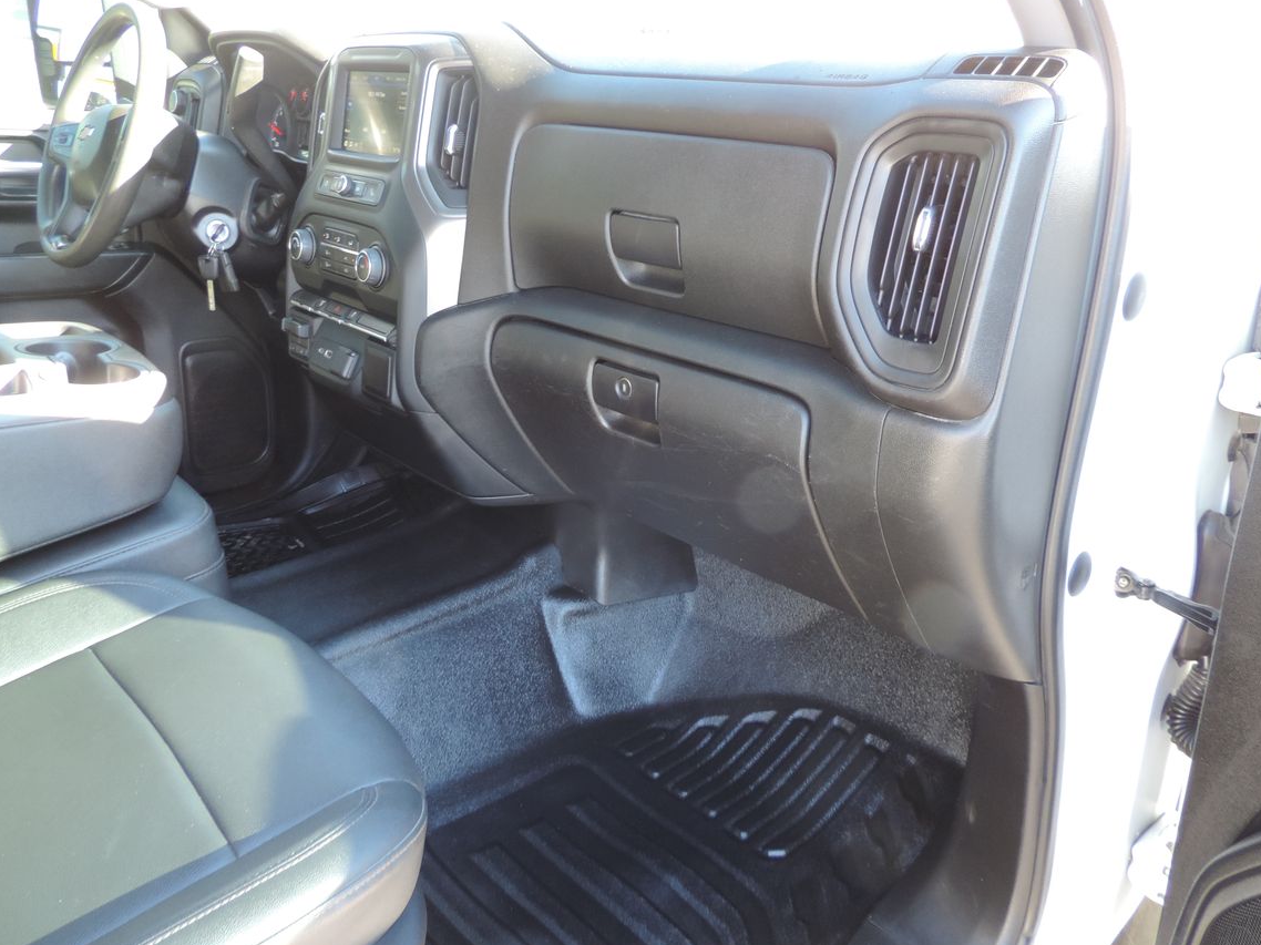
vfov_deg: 51.3
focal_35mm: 27
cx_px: 652
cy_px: 464
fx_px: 983
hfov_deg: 65.3
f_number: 3
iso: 220
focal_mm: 4.3
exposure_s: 1/30
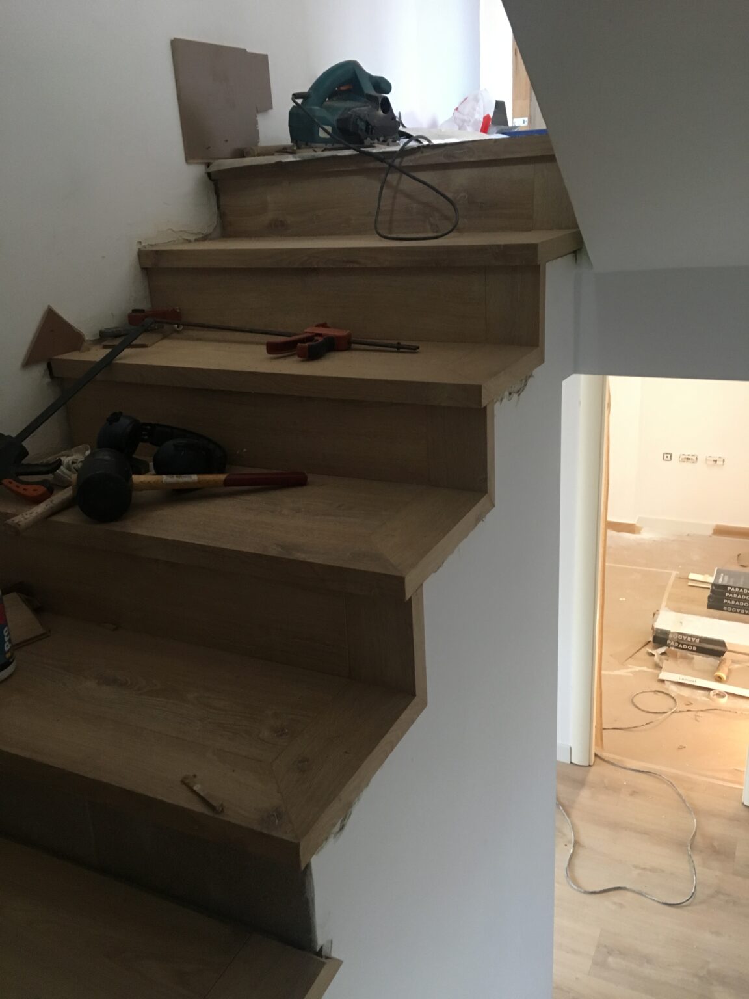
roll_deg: +3.5
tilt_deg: -19.2
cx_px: 374
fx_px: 837
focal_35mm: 29
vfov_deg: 61.7
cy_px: 500
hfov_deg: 48.2
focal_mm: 4.15
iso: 200
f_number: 2.2
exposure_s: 1/33
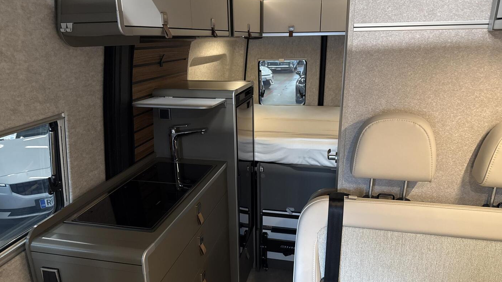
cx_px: 252
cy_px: 162
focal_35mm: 27
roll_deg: +1.3
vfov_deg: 42.8
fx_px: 359
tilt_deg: -18.7
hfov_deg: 69.9
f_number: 1.78
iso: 640
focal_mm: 6.76
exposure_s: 1/33
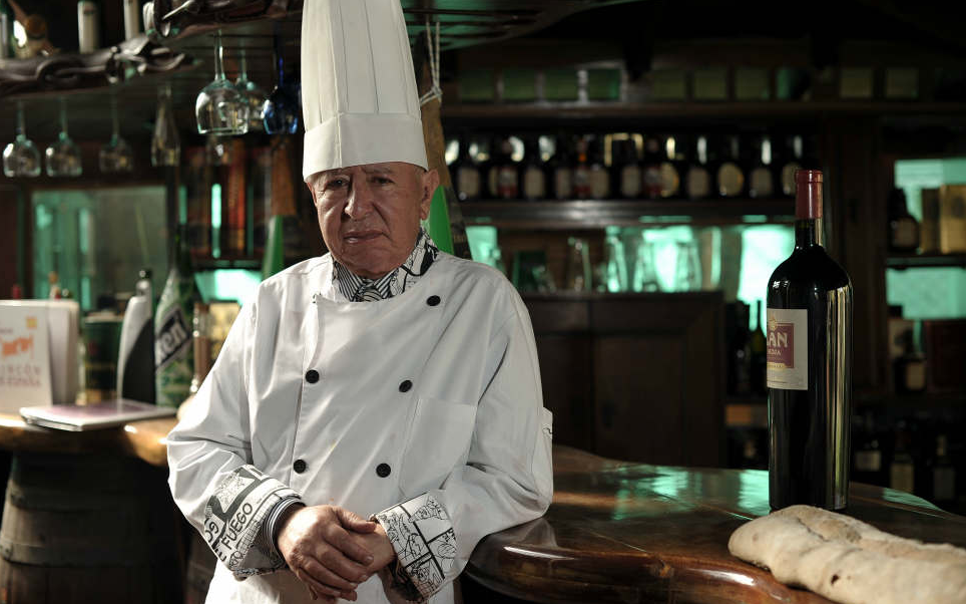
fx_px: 1369
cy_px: 286
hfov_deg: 38.9
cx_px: 490
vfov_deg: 24.9
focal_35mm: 52
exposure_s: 1/200
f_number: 2.8
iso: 200
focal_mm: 50
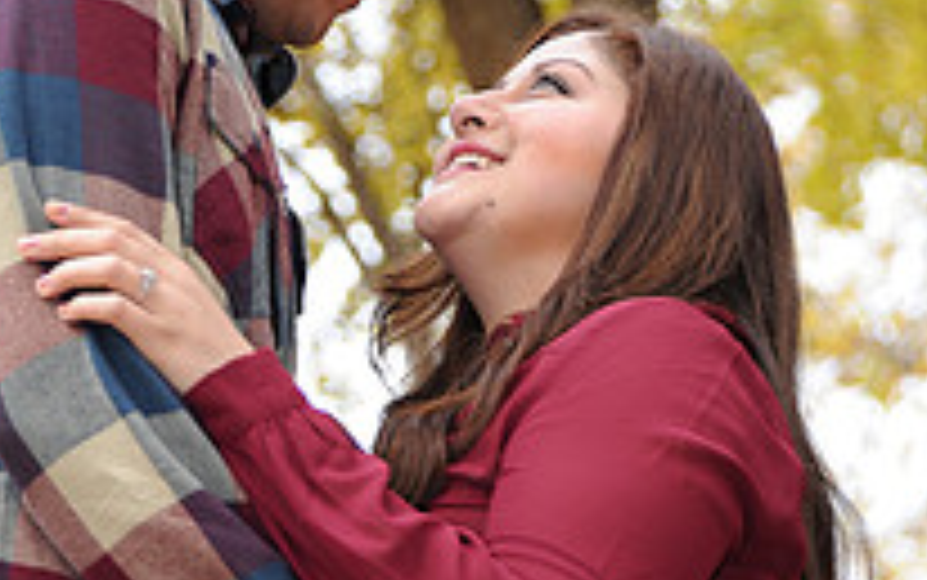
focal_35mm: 189
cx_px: 317
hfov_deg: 11.1
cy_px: 423
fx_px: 4777
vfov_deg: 6.9
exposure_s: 1/100
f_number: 4.5
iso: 250
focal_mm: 85
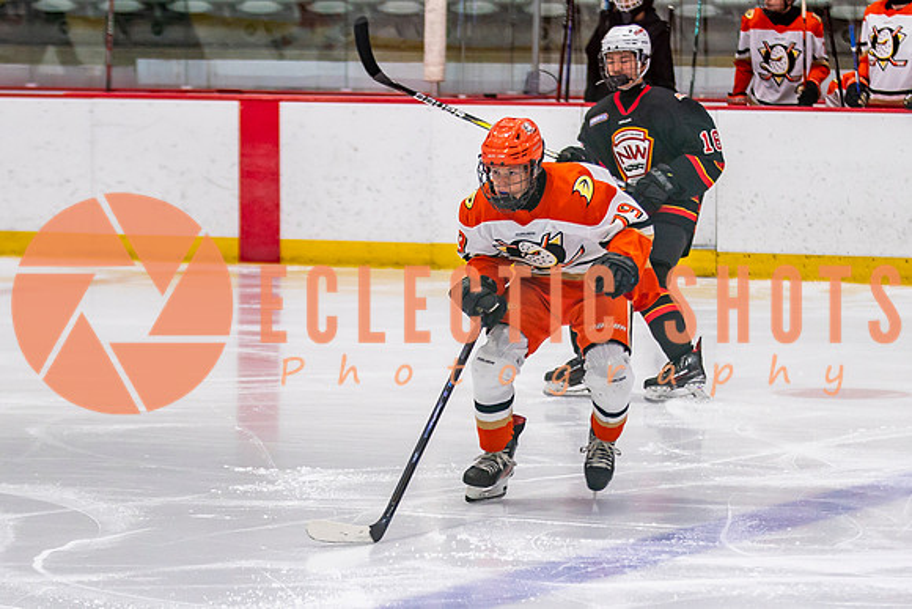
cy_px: 395
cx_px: 472
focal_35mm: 207
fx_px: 5247
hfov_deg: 9.9
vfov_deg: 6.6
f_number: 2.8
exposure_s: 1/640
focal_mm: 100
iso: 640
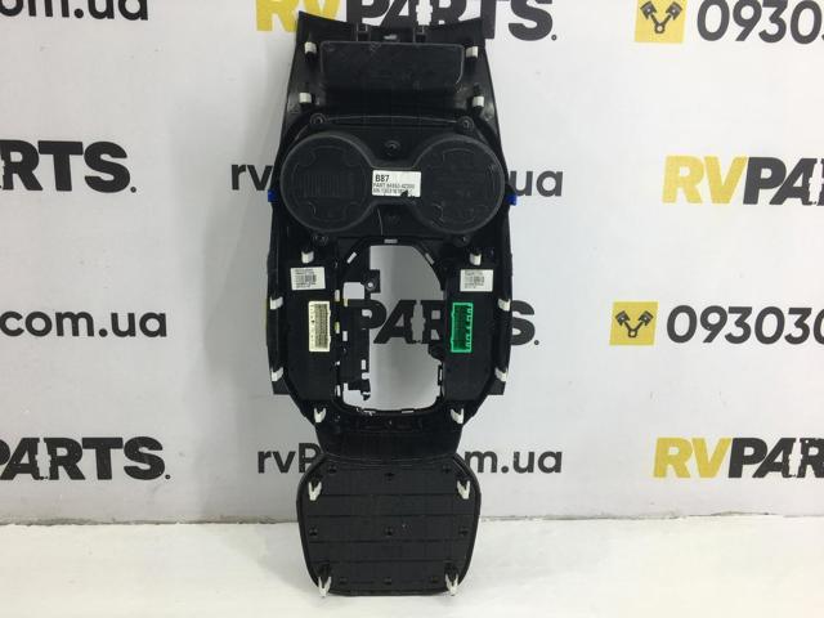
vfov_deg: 48.2
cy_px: 309
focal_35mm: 29
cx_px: 412
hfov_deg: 61.7
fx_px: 690
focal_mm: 4.15
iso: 25
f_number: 2.2
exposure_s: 1/50
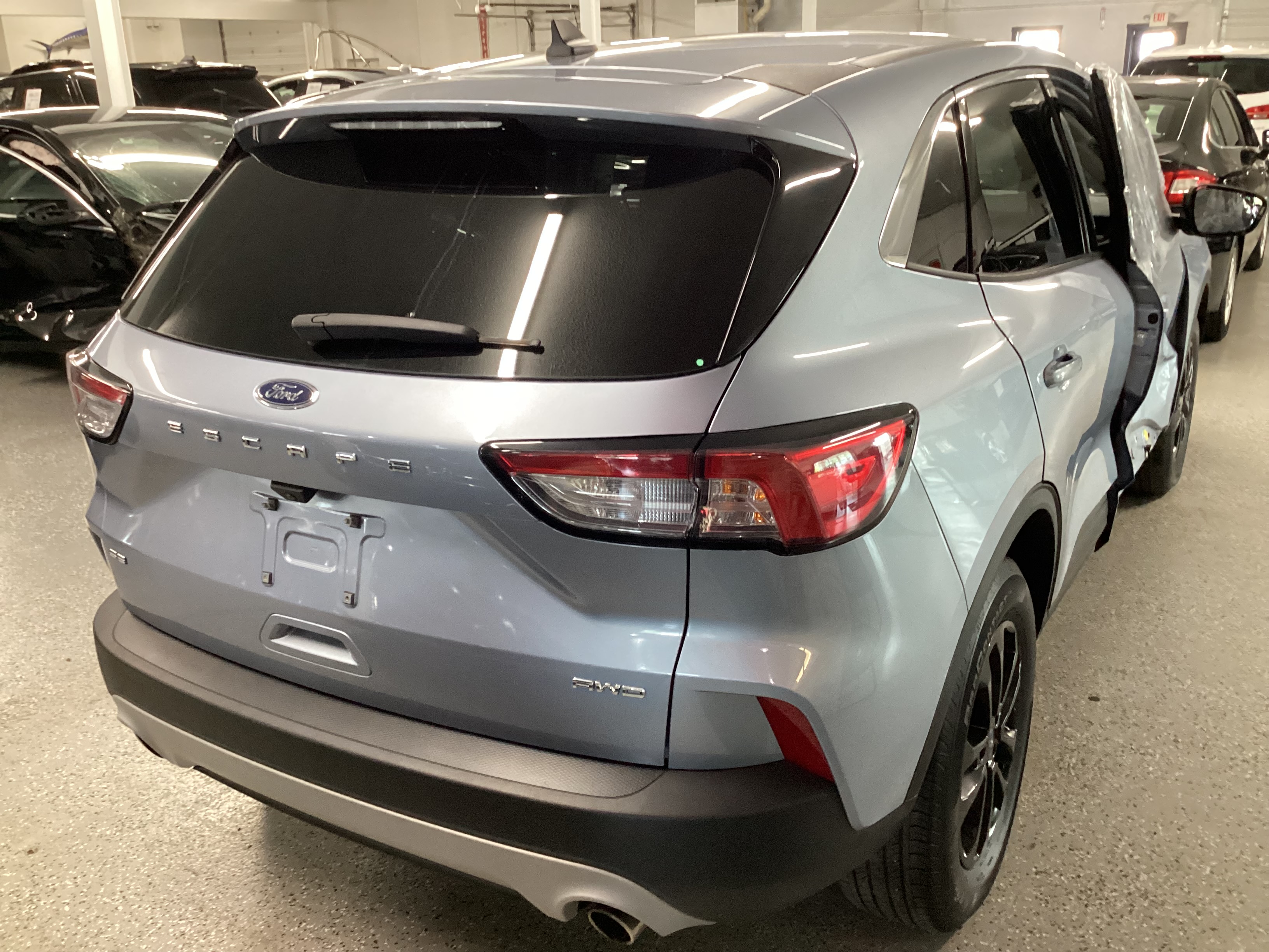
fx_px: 1136
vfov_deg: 45.4
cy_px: 476
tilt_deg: -21.8
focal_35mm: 31
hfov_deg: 58.4
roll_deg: +1.8
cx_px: 634
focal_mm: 3.3
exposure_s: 1/60
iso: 320
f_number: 2.4
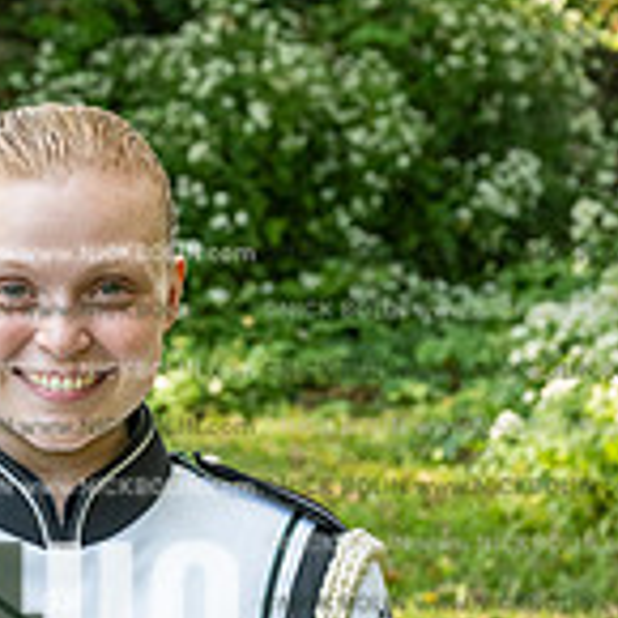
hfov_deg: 12.4
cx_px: 60
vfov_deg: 12.3
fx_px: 2828
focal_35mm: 140
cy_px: 661
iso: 1250
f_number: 5.6
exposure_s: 1/800
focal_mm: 53
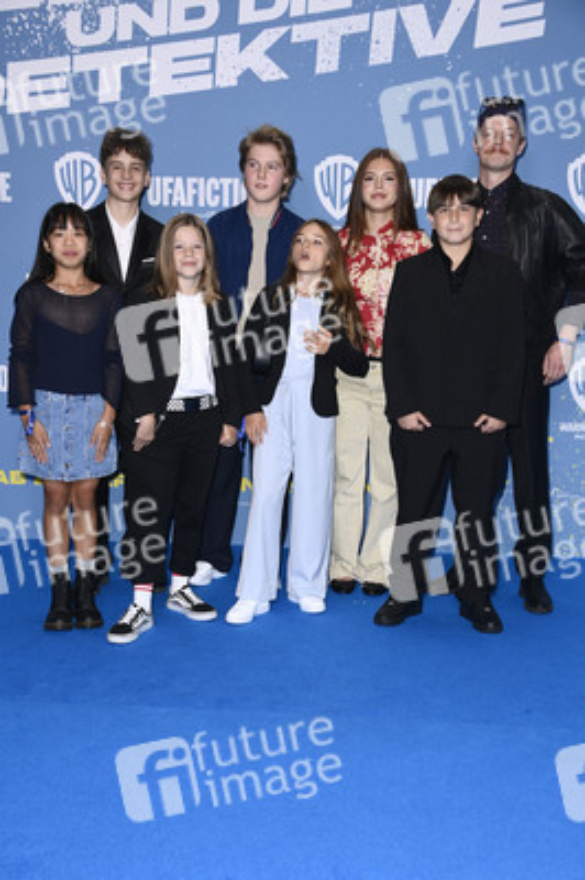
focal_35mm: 52
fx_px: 1270
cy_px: 440
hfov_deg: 25.9
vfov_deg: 38.2
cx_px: 292
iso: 1250
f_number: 5.6
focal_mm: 52
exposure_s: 1/250
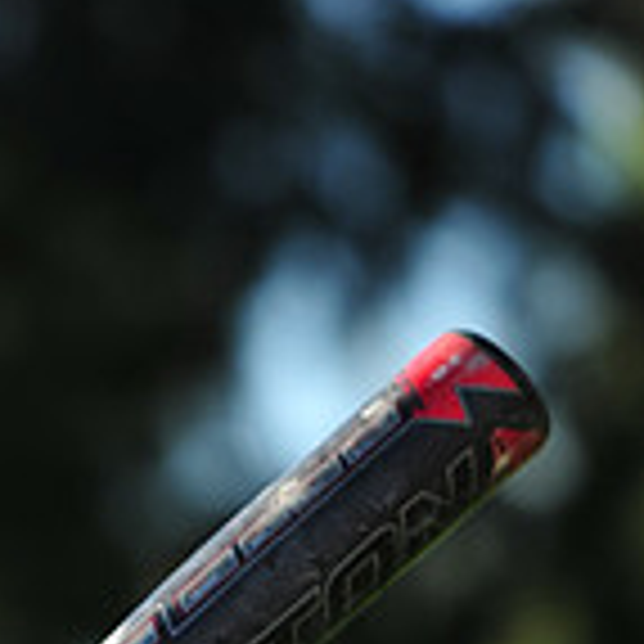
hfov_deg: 3.9
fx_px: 9451
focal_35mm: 449
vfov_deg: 3.9
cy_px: 1207
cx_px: -221
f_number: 4.5
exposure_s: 1/1000
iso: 200
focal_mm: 130
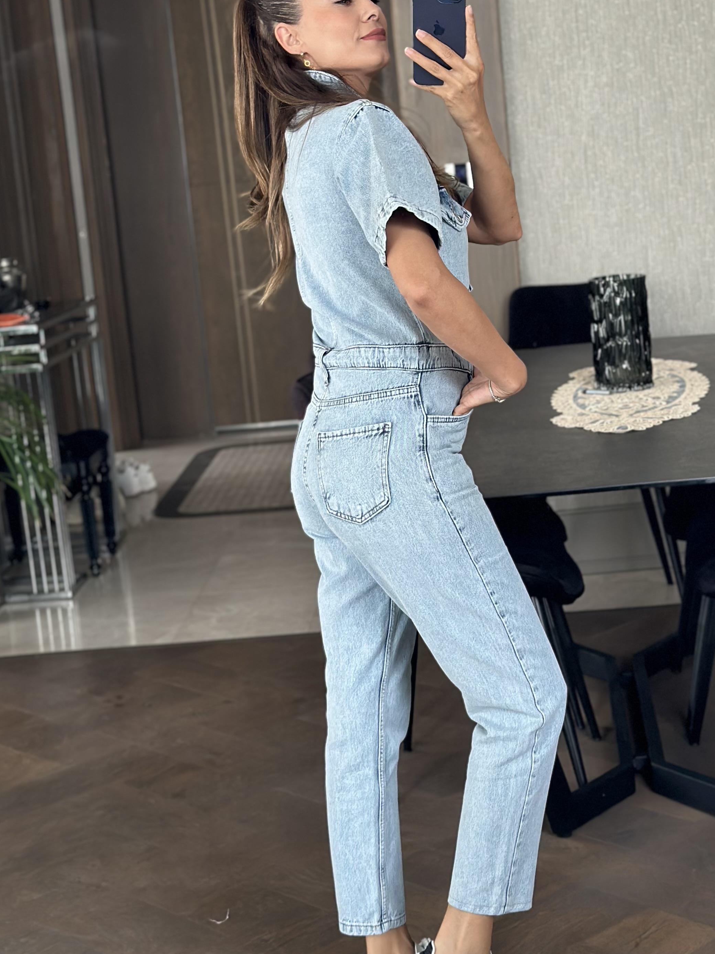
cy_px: 444
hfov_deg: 21.0
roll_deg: +4.4
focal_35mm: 70
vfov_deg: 27.8
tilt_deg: -17.3
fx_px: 1928
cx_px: 416
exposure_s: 1/91
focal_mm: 6.86
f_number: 1.78
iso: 125
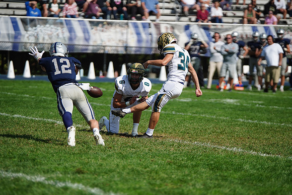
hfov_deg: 8.8
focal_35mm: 234
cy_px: 98
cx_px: 146
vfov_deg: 5.9
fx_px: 1898
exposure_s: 1/6400
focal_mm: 234
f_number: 2.8
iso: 400
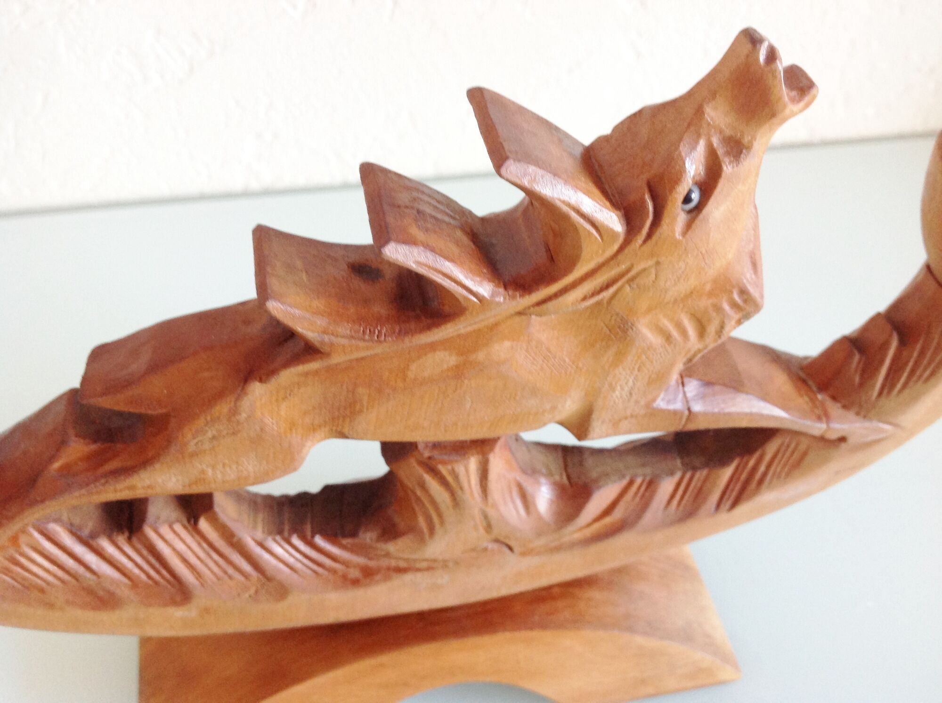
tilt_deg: -47.5
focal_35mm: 35
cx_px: 471
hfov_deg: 52.7
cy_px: 352
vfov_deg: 40.6
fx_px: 951
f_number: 2.4
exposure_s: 1/15
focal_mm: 4.28
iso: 160
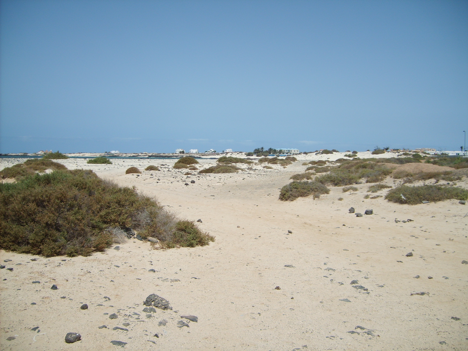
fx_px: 473
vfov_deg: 40.7
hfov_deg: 52.6
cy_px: 176
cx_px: 234
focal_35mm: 35
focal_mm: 5.8
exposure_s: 1/350
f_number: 7.1
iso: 50
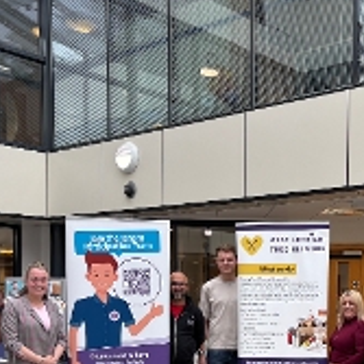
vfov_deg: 29.9
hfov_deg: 30.3
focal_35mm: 55
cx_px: 292
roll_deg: -0.7
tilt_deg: -4.7
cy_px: 320
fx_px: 654
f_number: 1.6
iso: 32
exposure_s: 1/112
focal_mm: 5.96
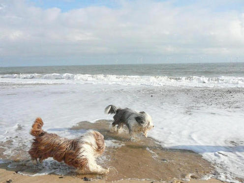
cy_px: 92
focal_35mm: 35
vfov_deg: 40.7
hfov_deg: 52.6
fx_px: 247
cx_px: 122
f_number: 5
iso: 400
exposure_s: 1/2000
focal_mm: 5.2
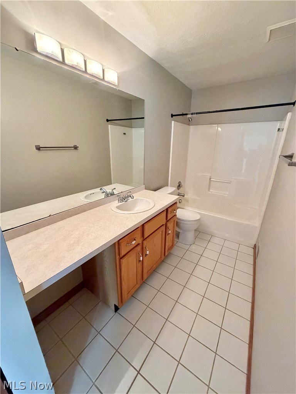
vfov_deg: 102.1
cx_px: 148
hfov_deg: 85.7
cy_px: 197
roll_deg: -1.2
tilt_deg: -18.9
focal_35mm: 14
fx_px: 160
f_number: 2.2
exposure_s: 1/60
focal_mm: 2.22
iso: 640
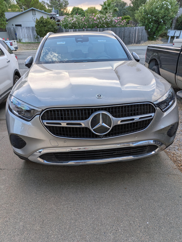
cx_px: 91
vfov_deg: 71.6
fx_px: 168
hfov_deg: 56.8
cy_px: 121
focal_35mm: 24
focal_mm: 4.53
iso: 32
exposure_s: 1/219
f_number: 1.7
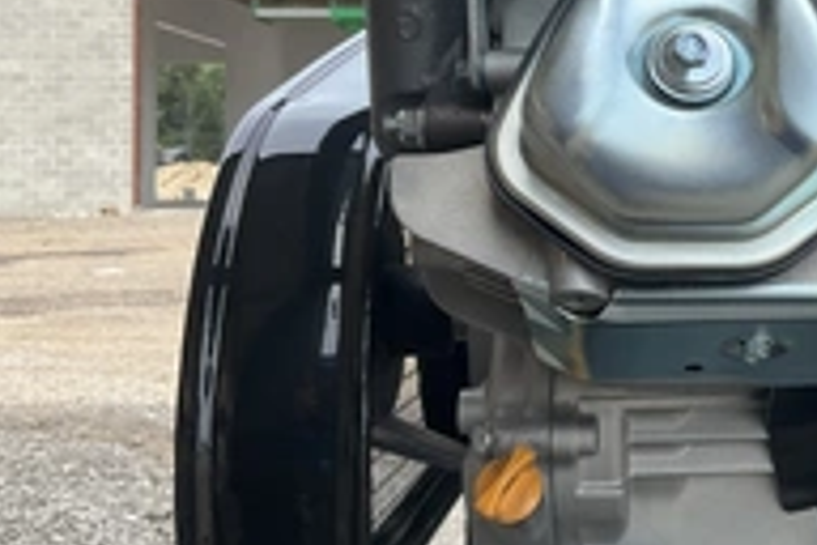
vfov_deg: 21.4
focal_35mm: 63
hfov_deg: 30.2
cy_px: 162
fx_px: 1430
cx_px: 770
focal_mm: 3
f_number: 1.8
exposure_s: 1/691
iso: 25
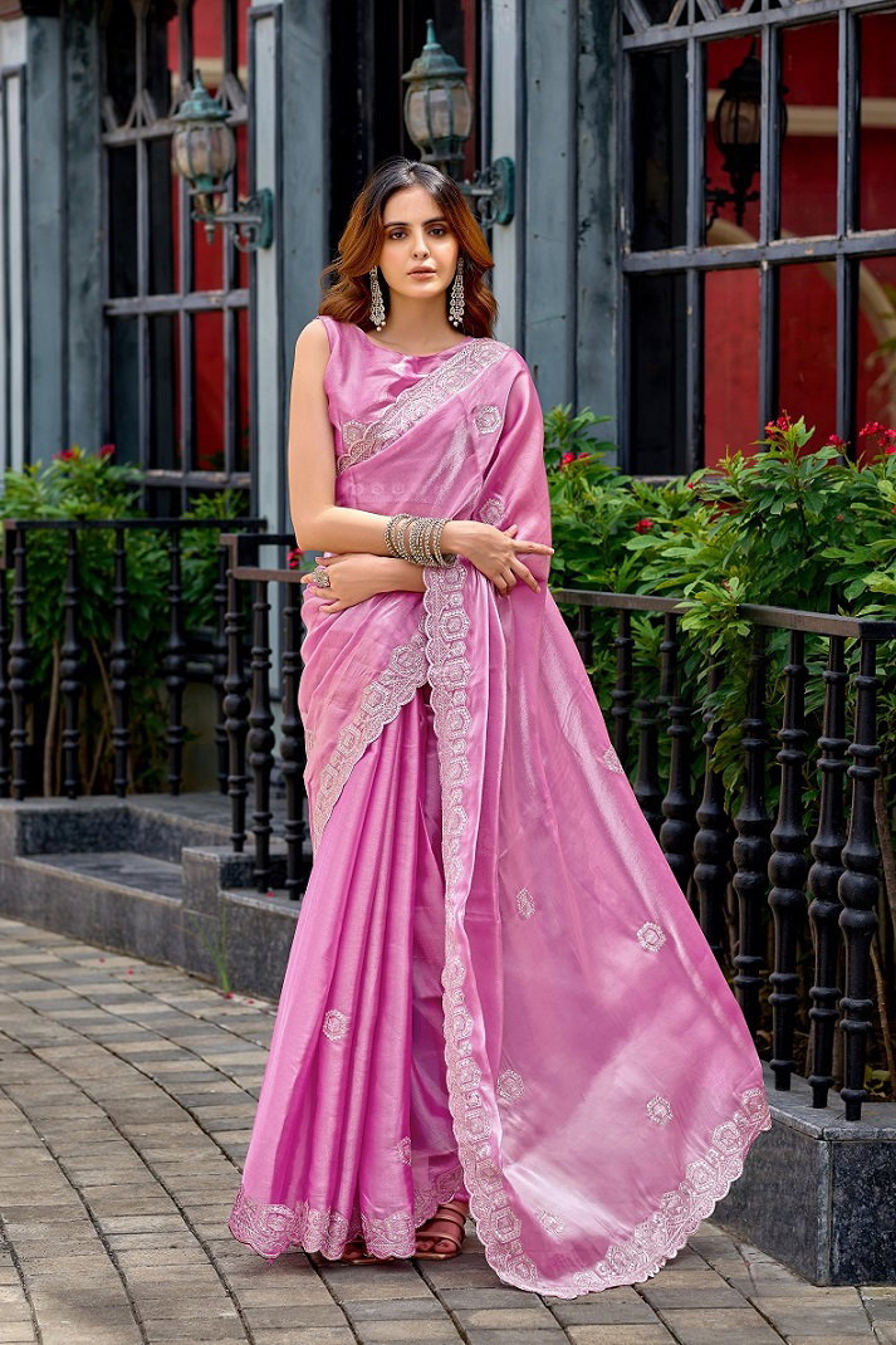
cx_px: 448
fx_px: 3174
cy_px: 672
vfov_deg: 23.9
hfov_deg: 16.1
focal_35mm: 85
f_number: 4
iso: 100
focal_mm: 85
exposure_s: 1/320
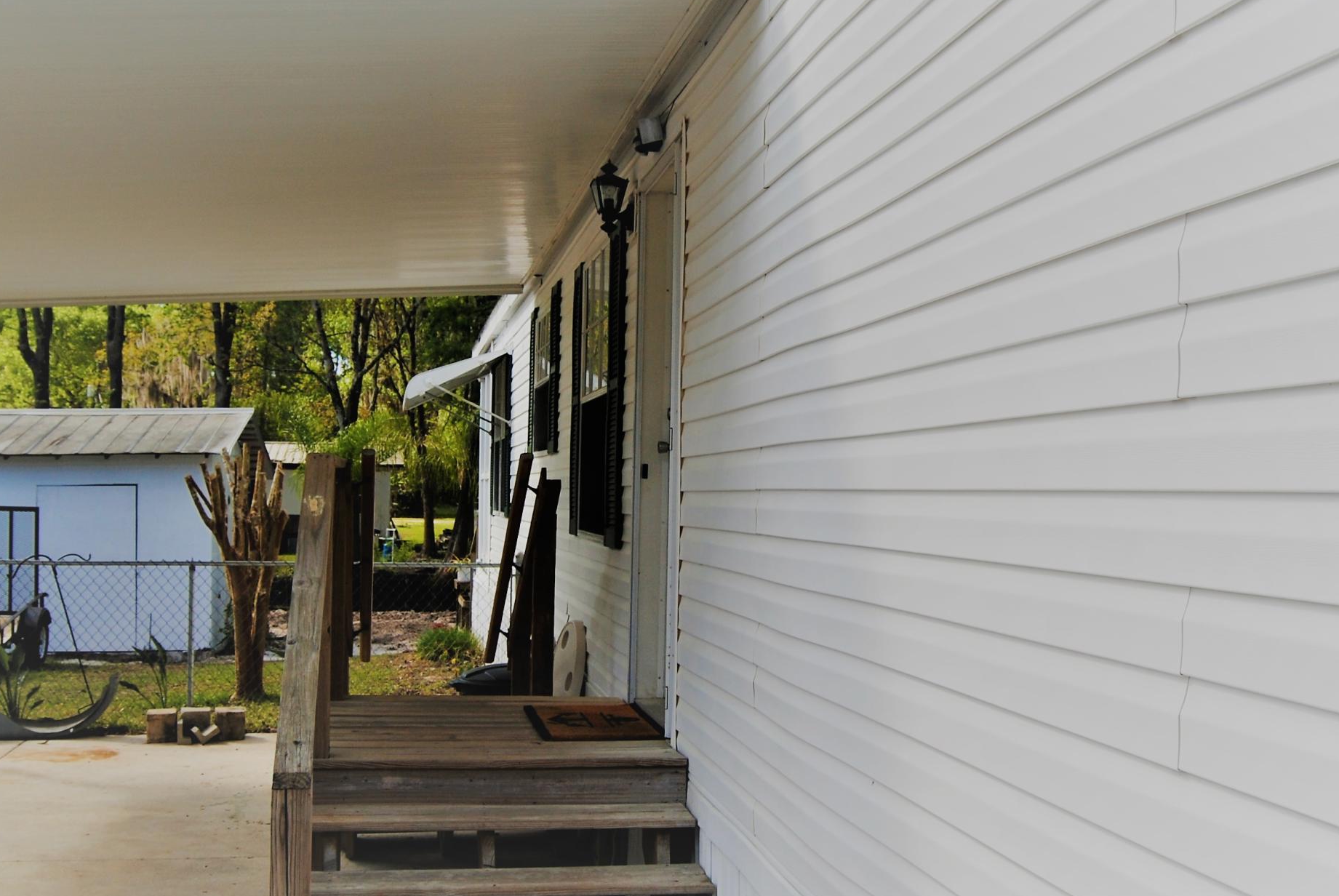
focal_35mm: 44
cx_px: 663
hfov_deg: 44.5
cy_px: 433
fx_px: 1638
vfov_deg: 30.6
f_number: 8
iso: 100
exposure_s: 1/250
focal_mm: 18
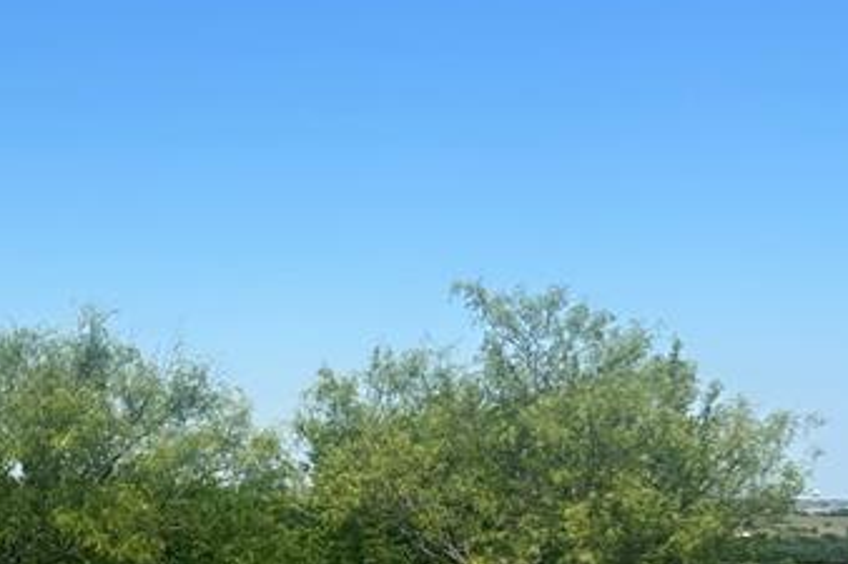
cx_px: -404
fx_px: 1931
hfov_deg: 21.1
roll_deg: -1.0
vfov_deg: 16.1
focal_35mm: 82
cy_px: 649
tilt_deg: -4.0
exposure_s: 1/4274
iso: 50
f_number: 1.5
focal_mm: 5.7
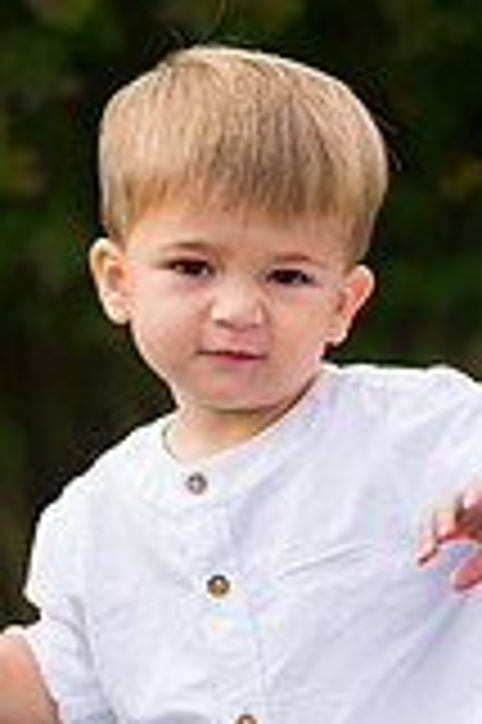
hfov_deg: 2.4
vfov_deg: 3.7
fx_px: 11270
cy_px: 648
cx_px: 311
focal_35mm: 560
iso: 200
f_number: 4
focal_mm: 200
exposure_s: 1/640
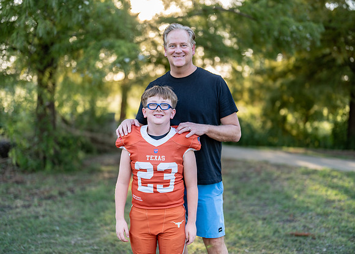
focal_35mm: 52
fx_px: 528
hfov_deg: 37.2
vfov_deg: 27.0
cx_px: 178
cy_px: 127
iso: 100
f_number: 1.2
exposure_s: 1/640
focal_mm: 50
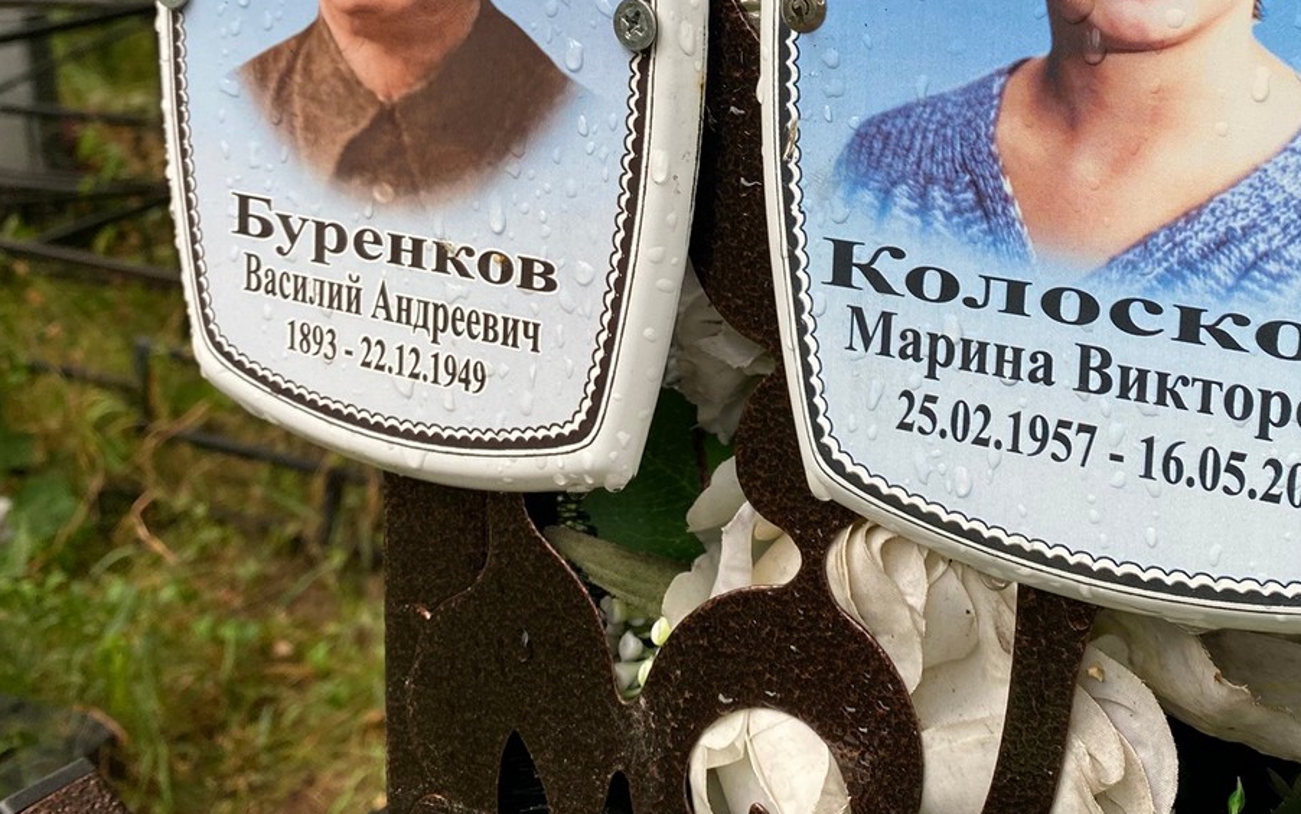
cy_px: 53
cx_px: 876
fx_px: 1560
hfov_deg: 44.6
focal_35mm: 44
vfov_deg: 27.9
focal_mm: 4.25
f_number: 1.8
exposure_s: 1/122
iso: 64
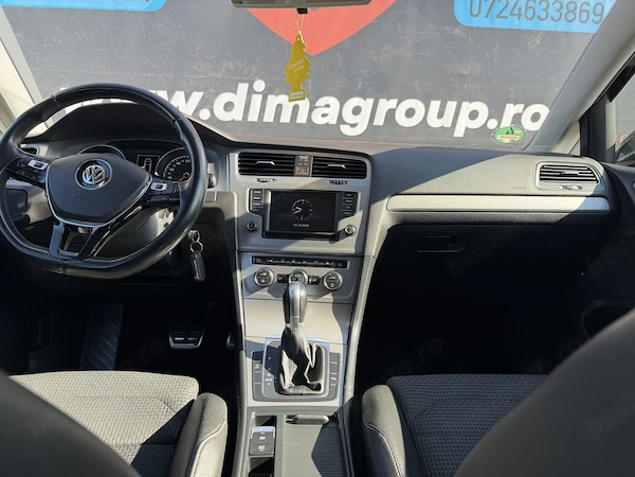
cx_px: 318
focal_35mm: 24
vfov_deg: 56.8
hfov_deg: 71.6
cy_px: 238
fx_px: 440
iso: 64
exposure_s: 1/265
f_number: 1.78
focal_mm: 6.76
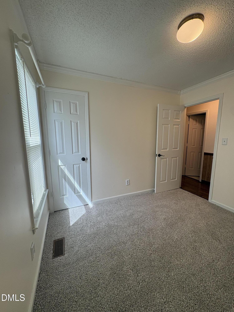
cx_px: 117
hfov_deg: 85.7
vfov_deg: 102.1
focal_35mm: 14
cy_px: 156
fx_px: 126
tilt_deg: -8.5
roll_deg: -0.3
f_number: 2.2
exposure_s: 1/120
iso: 80
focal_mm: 2.22
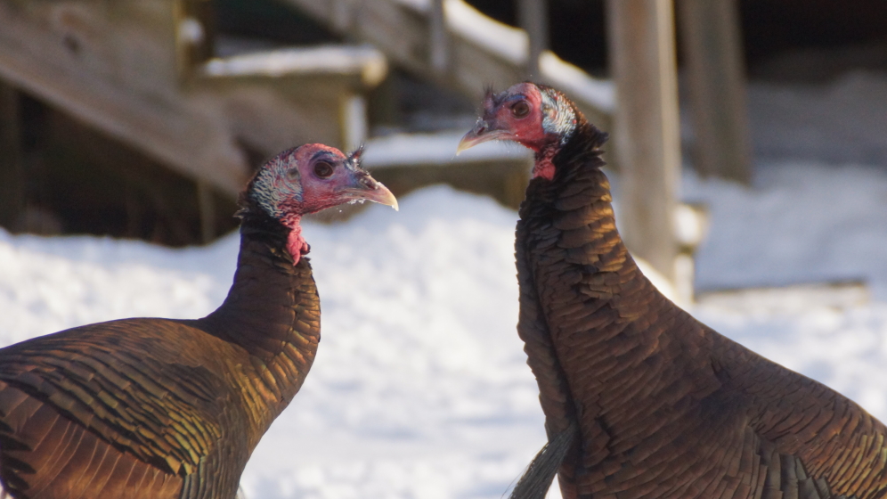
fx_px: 9266
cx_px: 444
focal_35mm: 394
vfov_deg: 3.1
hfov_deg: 5.5
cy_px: 209
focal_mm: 250
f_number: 6.3
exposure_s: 1/400
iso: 800
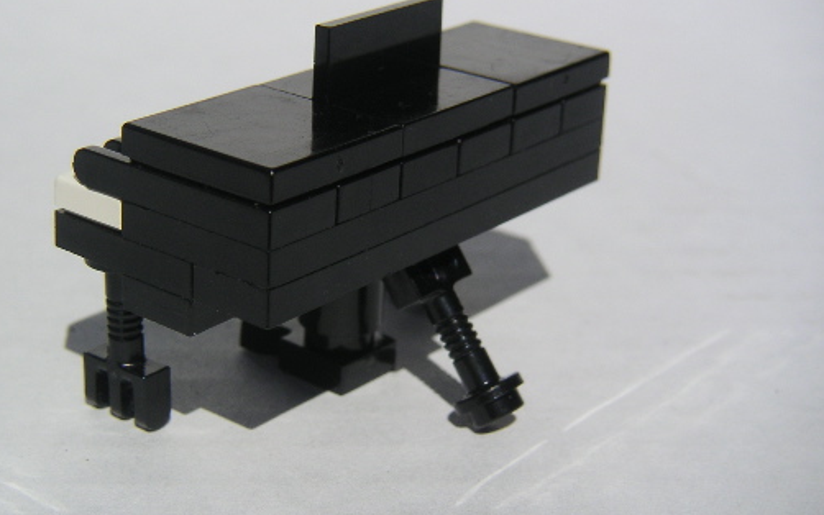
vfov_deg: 17.2
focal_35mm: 76
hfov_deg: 27.1
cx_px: 353
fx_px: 1707
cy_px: 202
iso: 50
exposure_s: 1/350
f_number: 6.7
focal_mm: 9.3
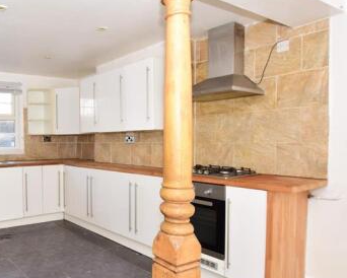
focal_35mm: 27
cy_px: 151
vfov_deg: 53.2
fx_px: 277
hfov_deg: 58.5
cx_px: 63
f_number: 9
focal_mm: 10
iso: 400
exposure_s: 1/25
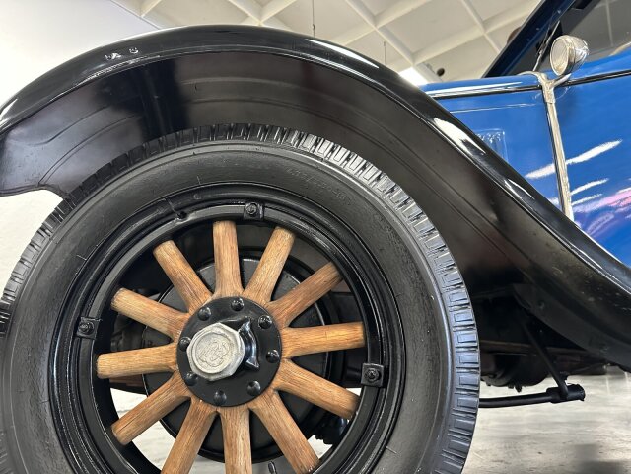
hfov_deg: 71.6
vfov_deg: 56.8
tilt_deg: +12.7
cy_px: 237
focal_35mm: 24
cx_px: 316
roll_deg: +1.4
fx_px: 437
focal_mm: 6.86
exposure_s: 1/52
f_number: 1.78
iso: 1000
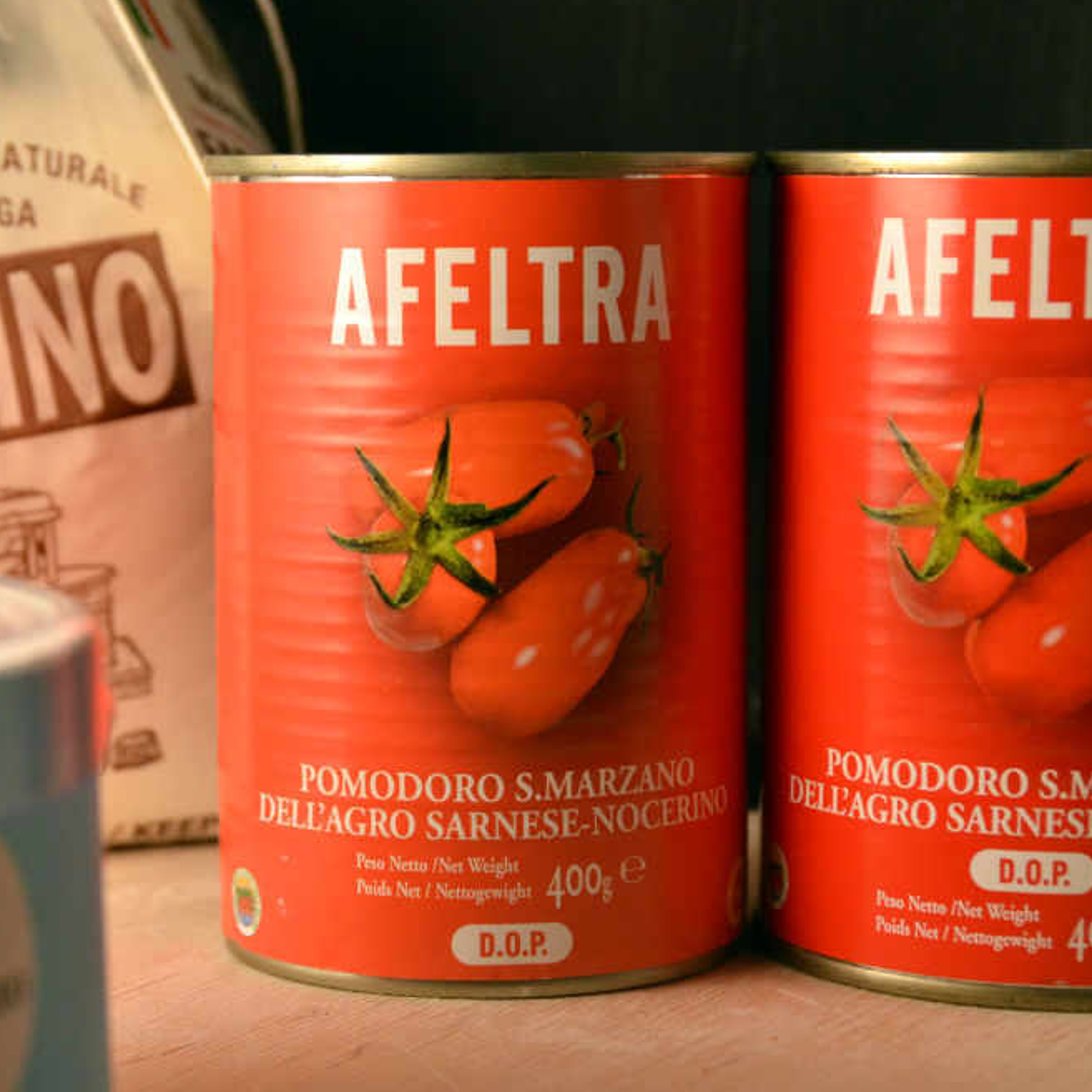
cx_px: 465
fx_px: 3462
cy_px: 544
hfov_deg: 17.9
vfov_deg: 17.9
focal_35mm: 97
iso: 800
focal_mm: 50
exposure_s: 1/200
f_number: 7.1
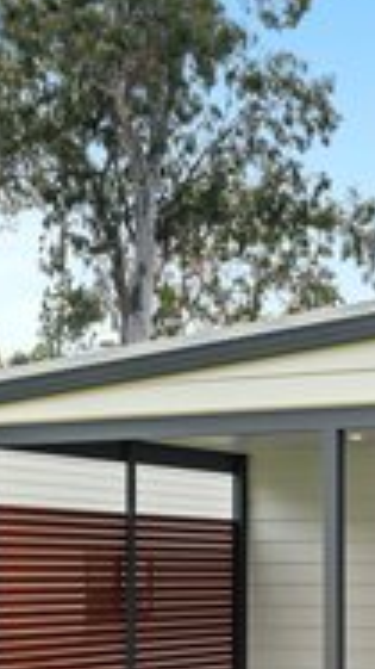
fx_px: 1381
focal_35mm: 78
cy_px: 544
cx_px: 504
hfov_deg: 14.7
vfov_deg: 26.6
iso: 200
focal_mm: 29
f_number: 9
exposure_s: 1/60
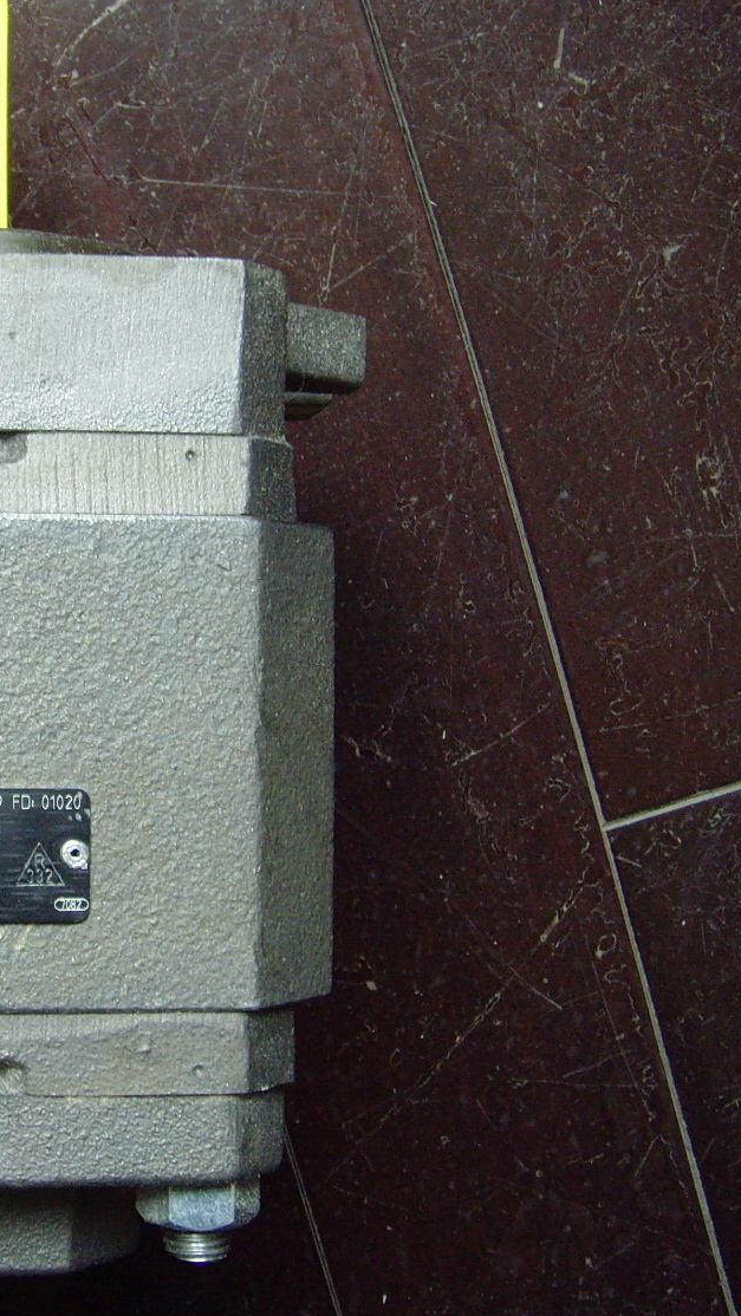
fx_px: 2130
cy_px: 623
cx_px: -69
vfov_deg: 34.3
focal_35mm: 61
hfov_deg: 19.0
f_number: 3.5
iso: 200
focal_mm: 6.6
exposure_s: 1/20
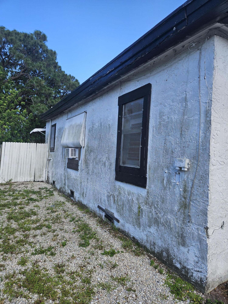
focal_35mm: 23
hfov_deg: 58.9
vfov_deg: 73.9
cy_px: 152
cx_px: 114
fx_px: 202
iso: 25
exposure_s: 1/761
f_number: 1.8
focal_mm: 5.4
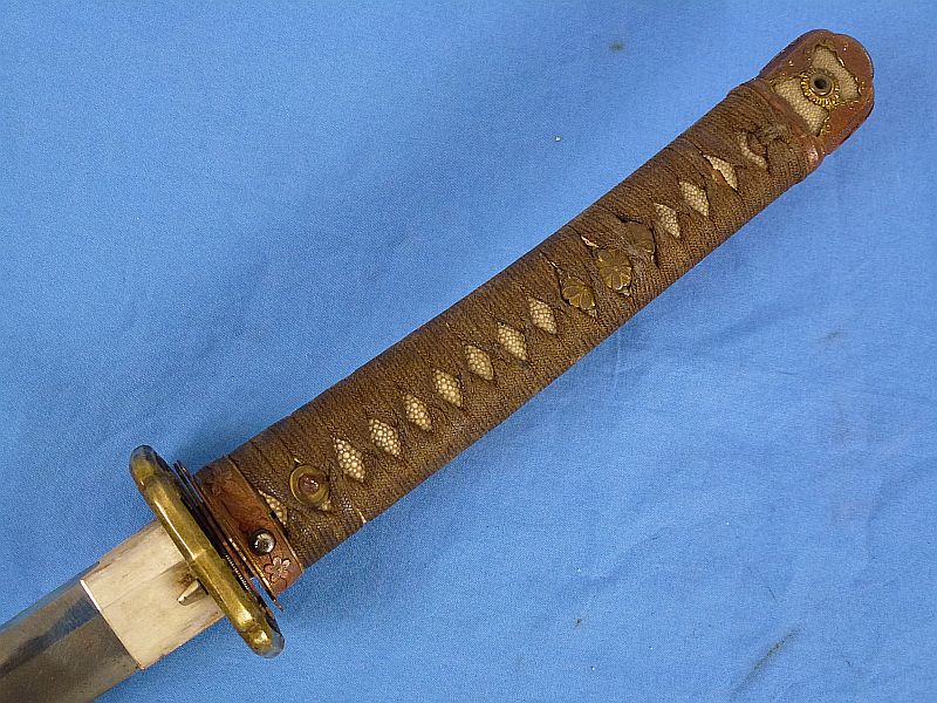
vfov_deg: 35.1
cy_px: 352
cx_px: 468
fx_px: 1110
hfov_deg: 45.8
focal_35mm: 41
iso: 320
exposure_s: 1/80
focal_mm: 7.4
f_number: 3.9
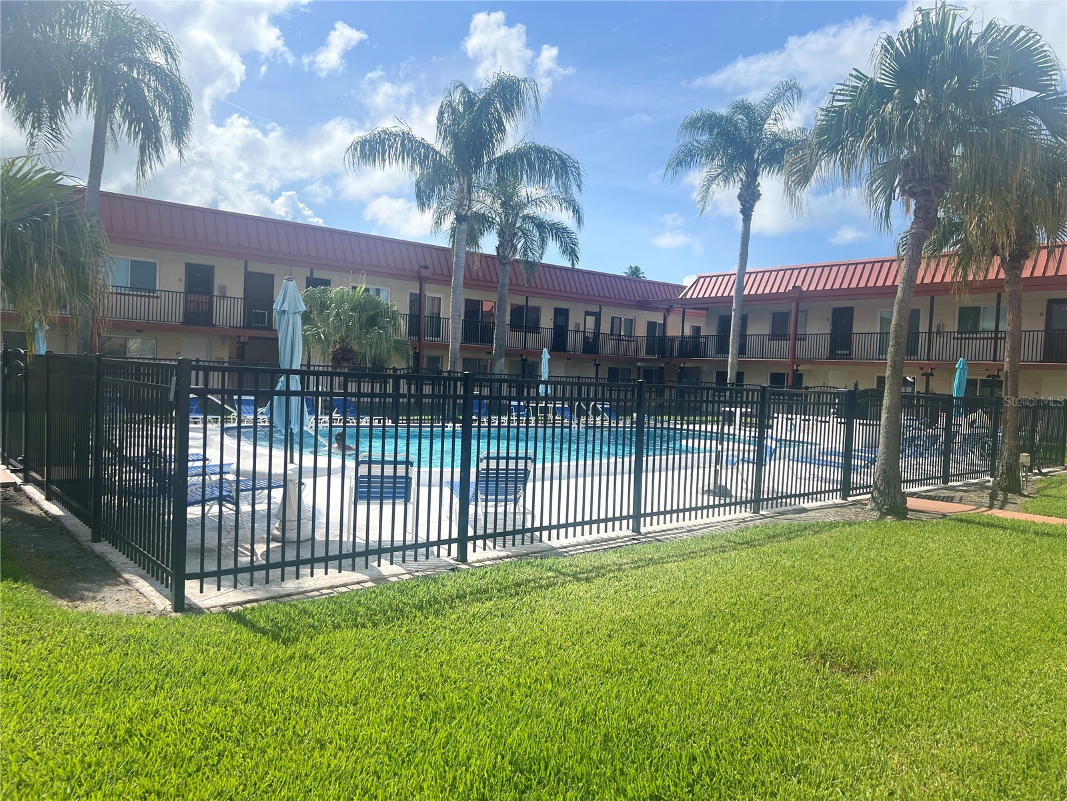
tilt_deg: -1.0
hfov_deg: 67.3
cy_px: 400
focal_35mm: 26
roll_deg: -2.5
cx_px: 534
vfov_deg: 53.1
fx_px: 801
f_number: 1.5
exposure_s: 1/5319
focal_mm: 5.7
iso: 50
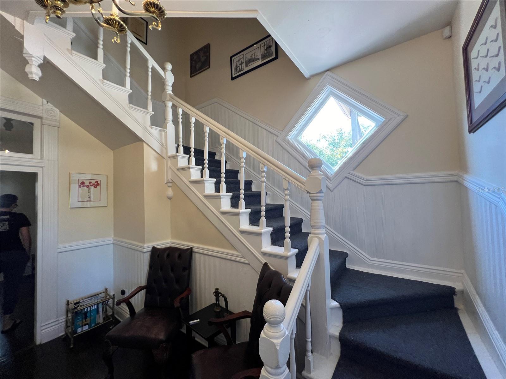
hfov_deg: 106.2
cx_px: 253
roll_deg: +2.5
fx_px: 190
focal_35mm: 13
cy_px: 190
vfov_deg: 89.9
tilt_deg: +3.1
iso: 160
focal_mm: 1.57
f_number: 1.8
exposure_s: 1/120
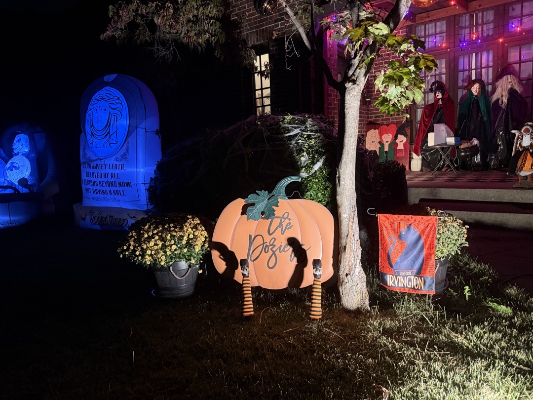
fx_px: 370
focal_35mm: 24
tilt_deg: -7.0
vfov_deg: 56.8
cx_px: 266
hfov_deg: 71.6
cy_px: 200
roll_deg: +3.0
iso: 640
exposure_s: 1/40
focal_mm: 6.76
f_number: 1.78
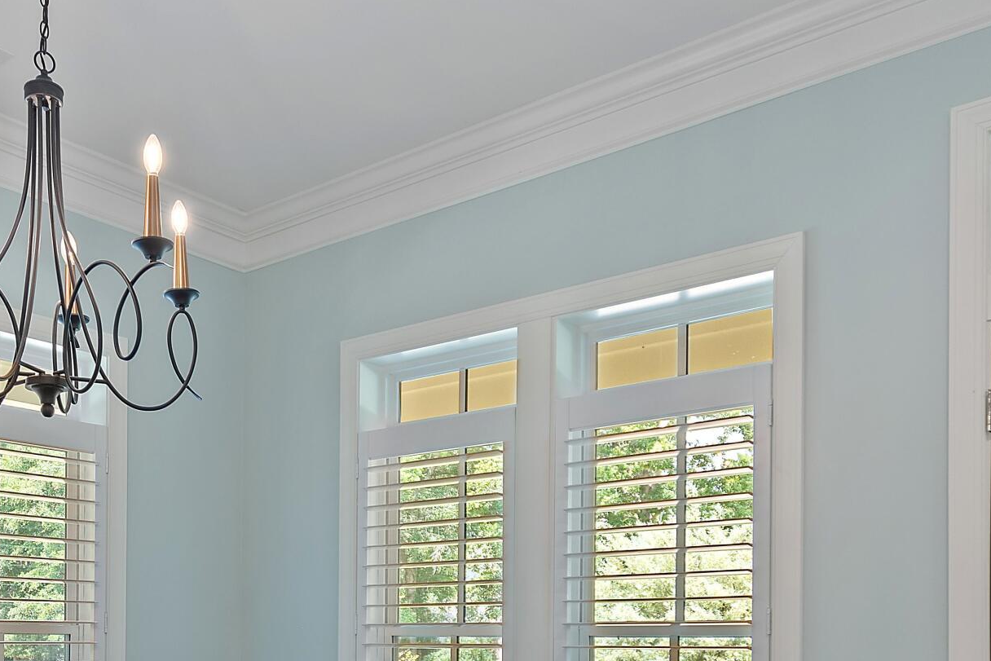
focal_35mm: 37
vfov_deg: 33.3
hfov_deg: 50.8
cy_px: 642
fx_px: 1019
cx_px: 319
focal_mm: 10
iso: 100
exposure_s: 1/8
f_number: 4.5
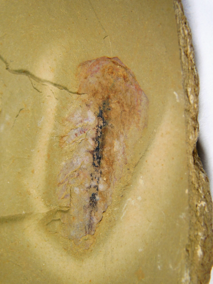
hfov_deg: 6.4
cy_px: 142
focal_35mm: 232
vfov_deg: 8.5
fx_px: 1903
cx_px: 106
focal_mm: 41.3
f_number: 5.6
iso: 125
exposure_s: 1/80
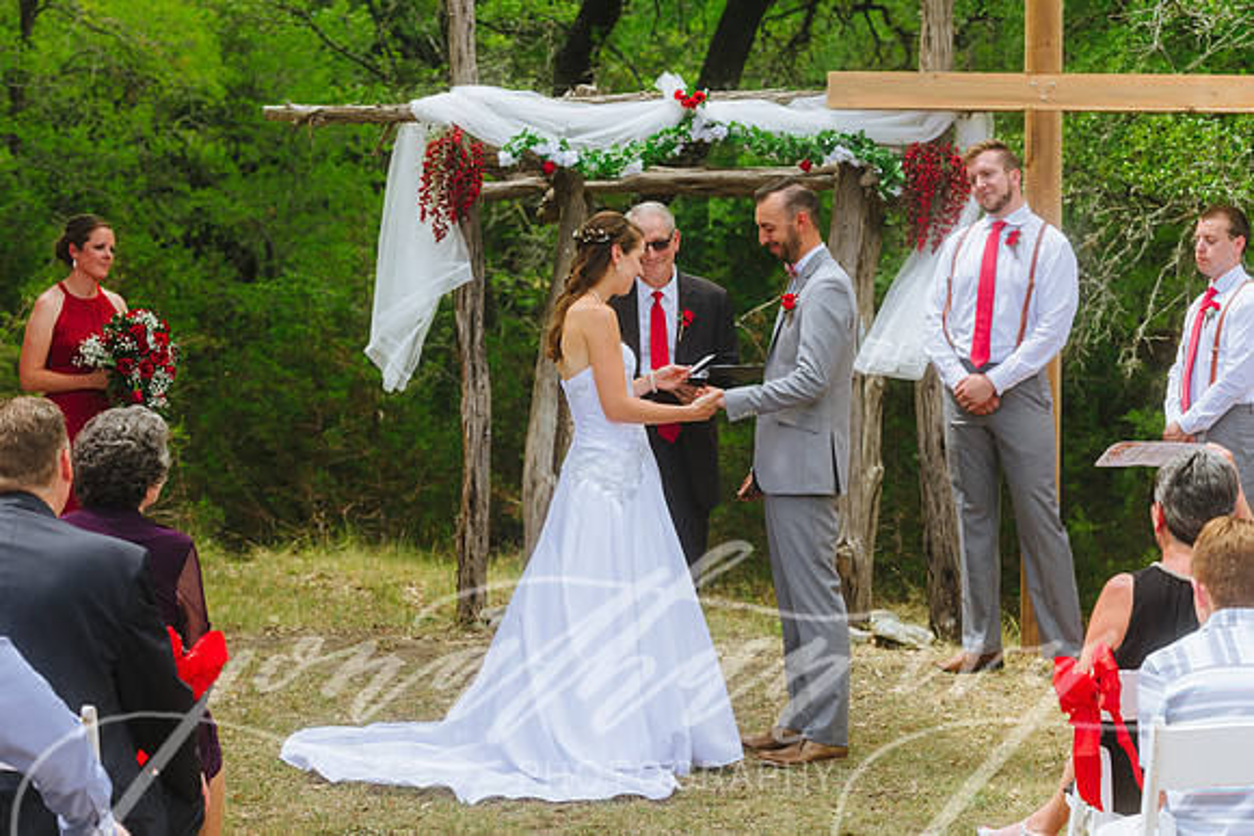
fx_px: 3484
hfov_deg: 20.4
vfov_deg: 13.7
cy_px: 418
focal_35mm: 100
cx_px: 627
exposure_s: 1/320
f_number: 4
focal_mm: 100
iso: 200
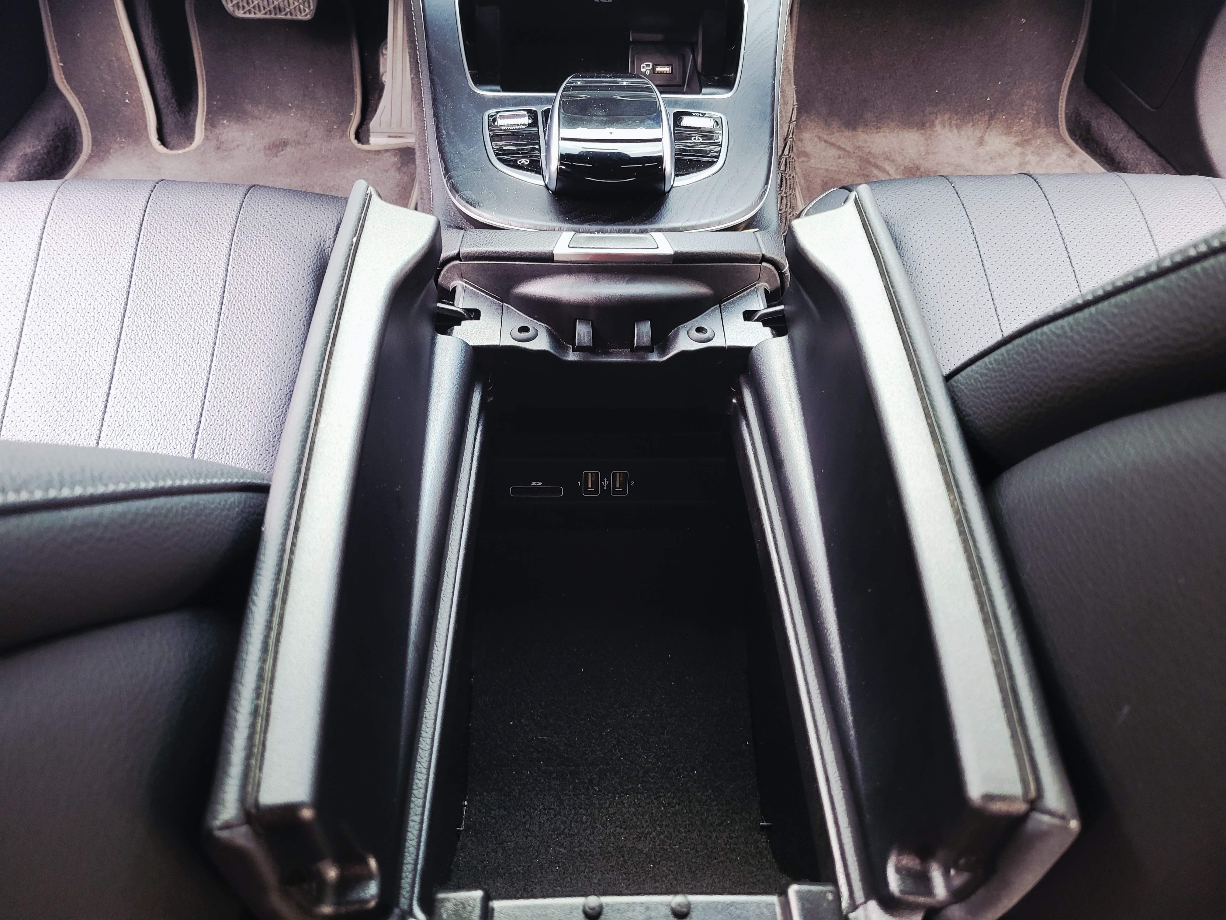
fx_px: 921
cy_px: 460
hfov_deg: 67.3
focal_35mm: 26
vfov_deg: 53.1
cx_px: 613
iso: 320
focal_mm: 5.4
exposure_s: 1/40
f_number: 1.8
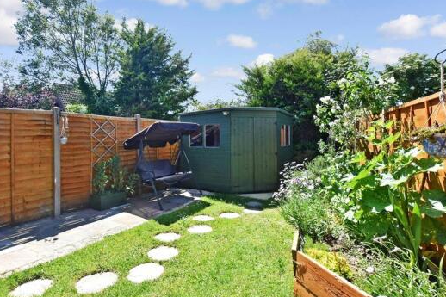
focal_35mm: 19
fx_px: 235
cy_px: 133
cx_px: 204
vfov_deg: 64.4
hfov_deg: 86.7
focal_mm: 10
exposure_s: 1/500
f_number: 10
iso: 500
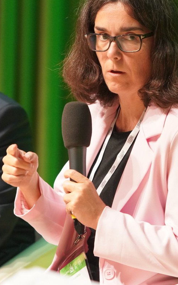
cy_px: 109
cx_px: 145
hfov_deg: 3.4
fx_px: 2995
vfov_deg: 5.4
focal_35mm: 386
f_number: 4
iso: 4000
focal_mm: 185
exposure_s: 1/200
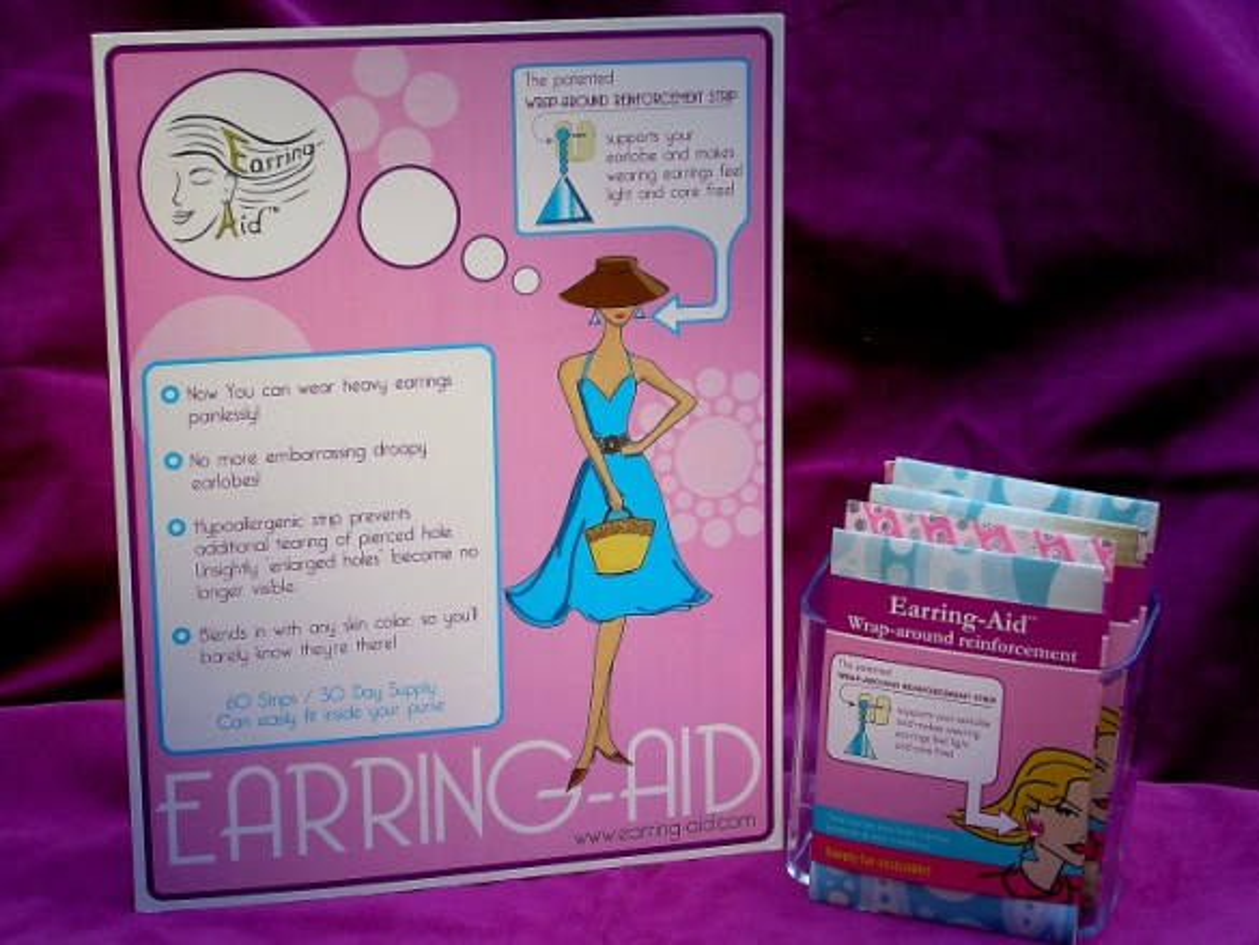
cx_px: 630
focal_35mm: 86
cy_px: 472
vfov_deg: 17.2
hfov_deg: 22.8
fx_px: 3129
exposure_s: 1/60
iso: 50
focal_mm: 14.6
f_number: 4.2
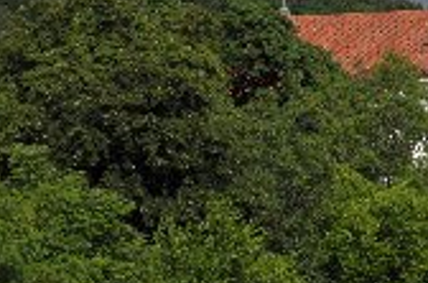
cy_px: -10
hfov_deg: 6.0
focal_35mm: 339
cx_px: 552
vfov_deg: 4.0
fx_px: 4023
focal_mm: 85
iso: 400
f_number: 14
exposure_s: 1/800
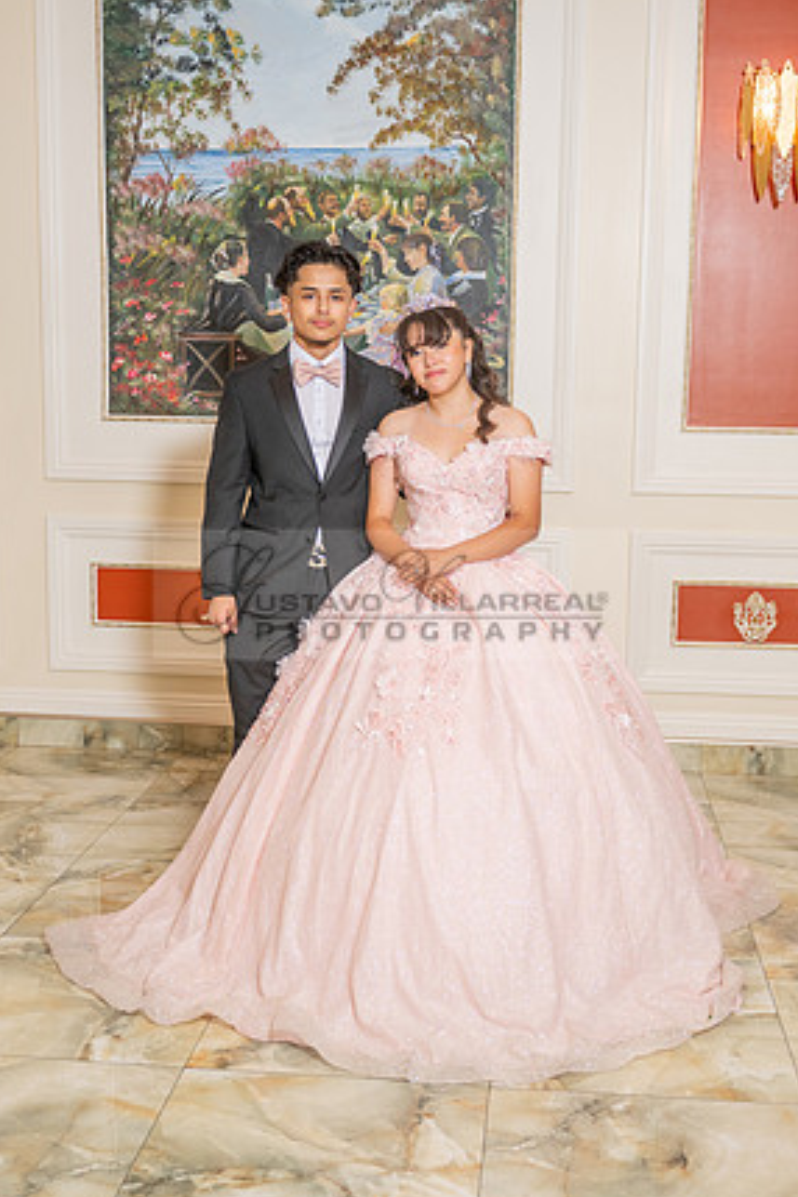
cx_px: 410
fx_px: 1529
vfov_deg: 42.7
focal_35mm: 46
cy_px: 572
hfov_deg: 29.2
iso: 320
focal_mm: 28
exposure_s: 1/200
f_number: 2.8
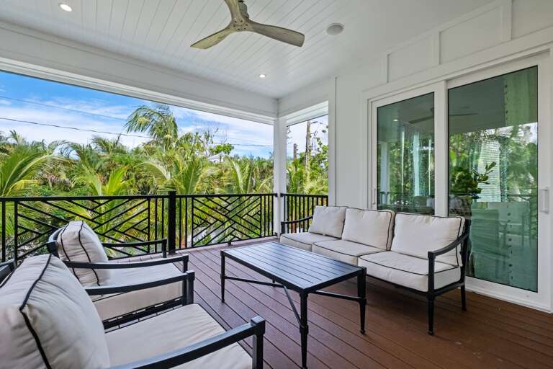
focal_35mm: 15
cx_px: 276
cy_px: 184
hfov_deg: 100.4
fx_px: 230
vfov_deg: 77.3
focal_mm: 10
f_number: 8
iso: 1250
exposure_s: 1/250
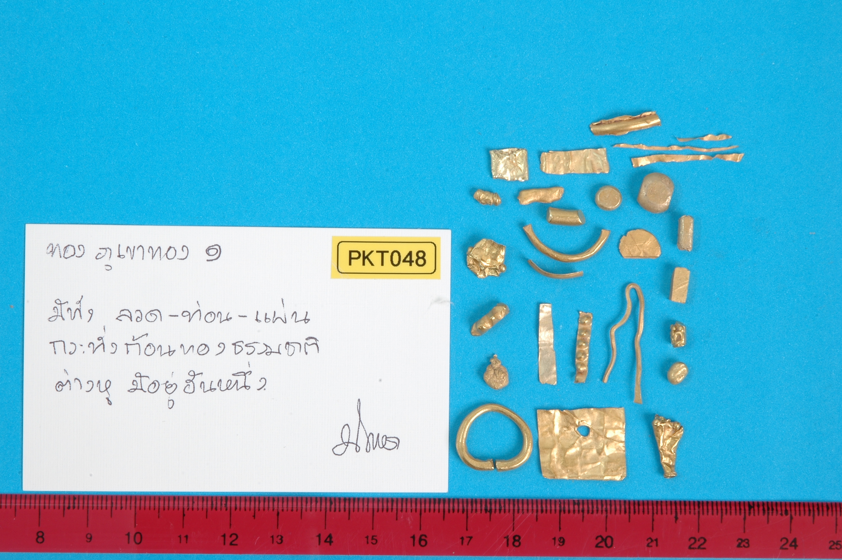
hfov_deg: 19.5
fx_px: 2454
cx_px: 421
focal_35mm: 105
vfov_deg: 13.0
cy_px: 280
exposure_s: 1/5
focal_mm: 70
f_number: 29
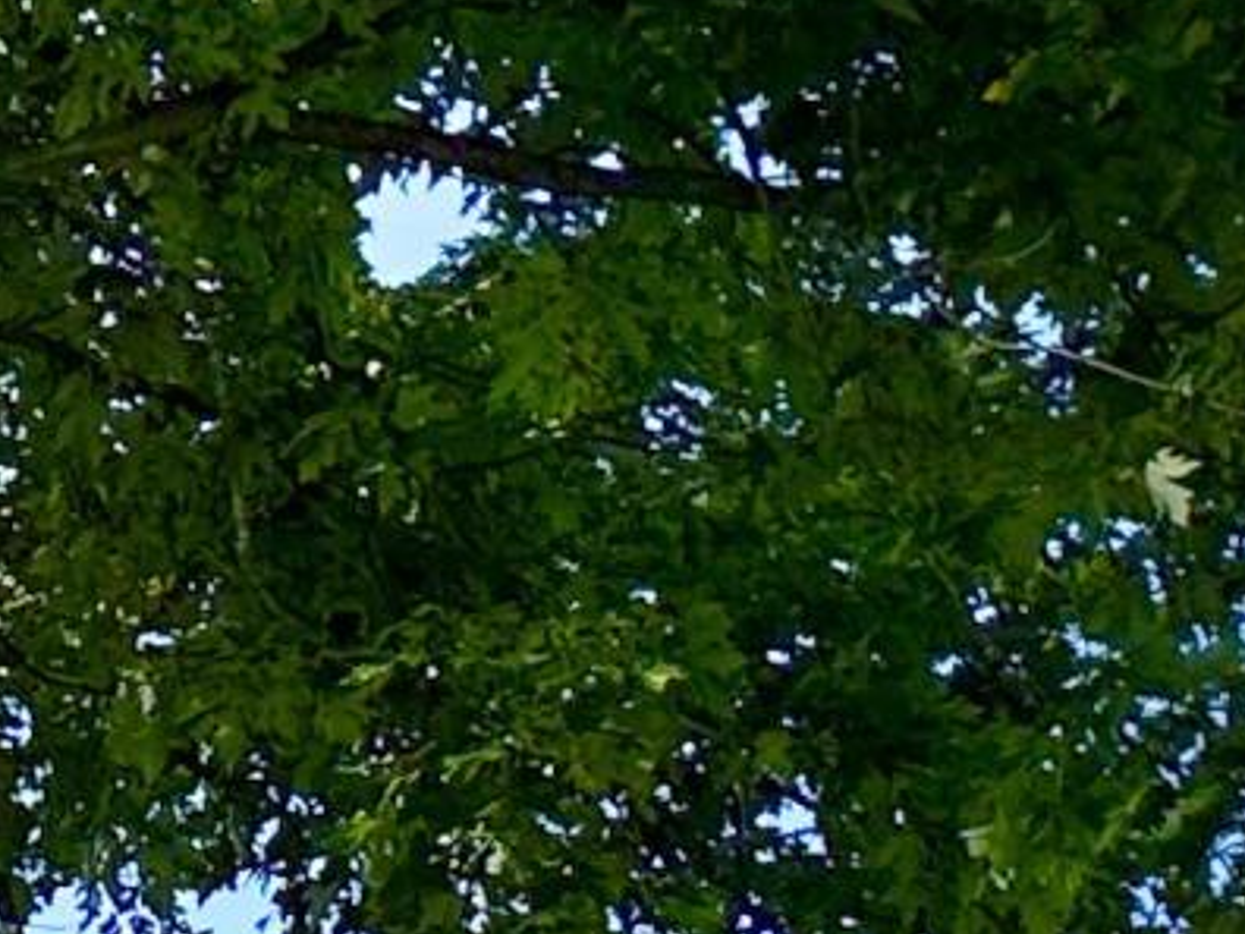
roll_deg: -0.8
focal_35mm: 182
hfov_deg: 8.5
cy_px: 3245
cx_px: -2892
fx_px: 6546
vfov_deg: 6.9
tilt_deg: +4.3
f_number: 1.78
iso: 100
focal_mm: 6.76
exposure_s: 1/1949
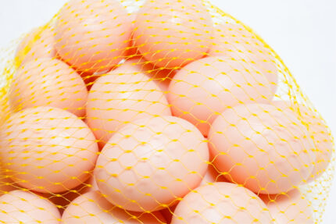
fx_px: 710
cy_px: 112
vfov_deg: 18.0
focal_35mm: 76
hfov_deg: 26.6
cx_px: 168
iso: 3200
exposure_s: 1/125
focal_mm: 51
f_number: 11
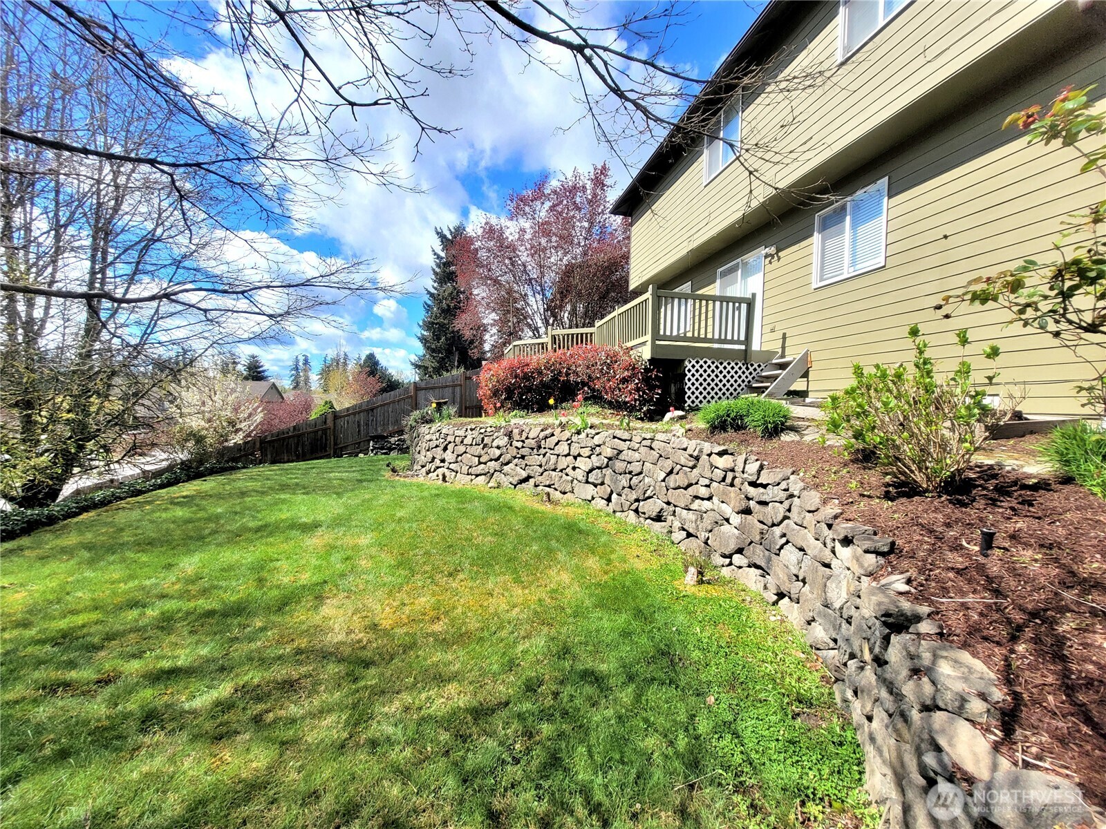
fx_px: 415
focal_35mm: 13
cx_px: 553
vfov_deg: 89.9
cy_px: 414
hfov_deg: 106.2
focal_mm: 1.74
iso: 40
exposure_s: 1/1325
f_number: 2.2
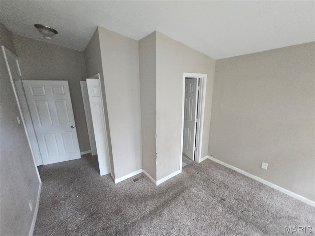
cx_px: 158
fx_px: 118
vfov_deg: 89.9
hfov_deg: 106.2
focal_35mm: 13
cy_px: 118
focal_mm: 2.2
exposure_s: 1/34.6
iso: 500
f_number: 2.2
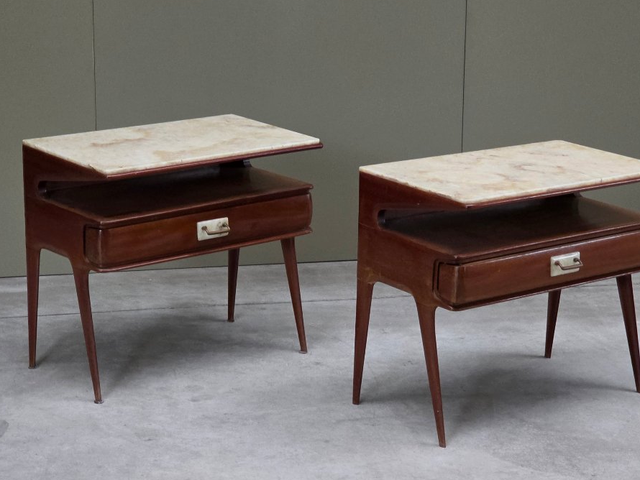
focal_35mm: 93
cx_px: 321
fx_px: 1720
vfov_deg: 15.9
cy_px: 232
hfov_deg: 21.1
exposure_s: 1/33.3
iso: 1000
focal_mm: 7.9
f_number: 2.4
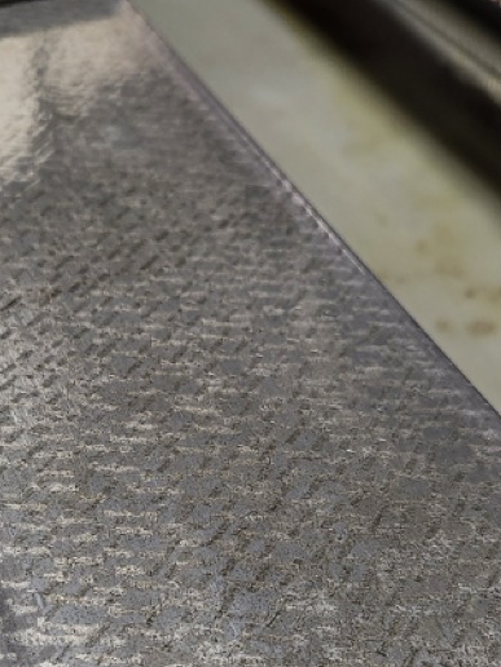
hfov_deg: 25.6
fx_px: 1100
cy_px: 469
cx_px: 216
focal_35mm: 57
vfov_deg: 33.3
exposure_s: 1/120
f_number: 1.8
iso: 400
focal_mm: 5.4
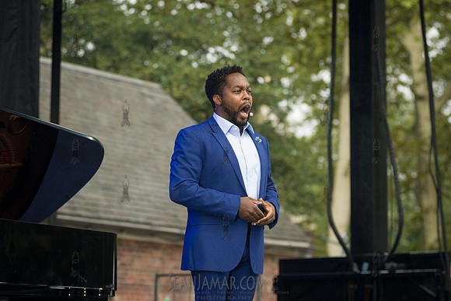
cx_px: 248
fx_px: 1443
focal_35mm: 115
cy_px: 163
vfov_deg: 11.9
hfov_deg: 17.8
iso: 800
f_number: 4
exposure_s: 1/200
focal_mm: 100
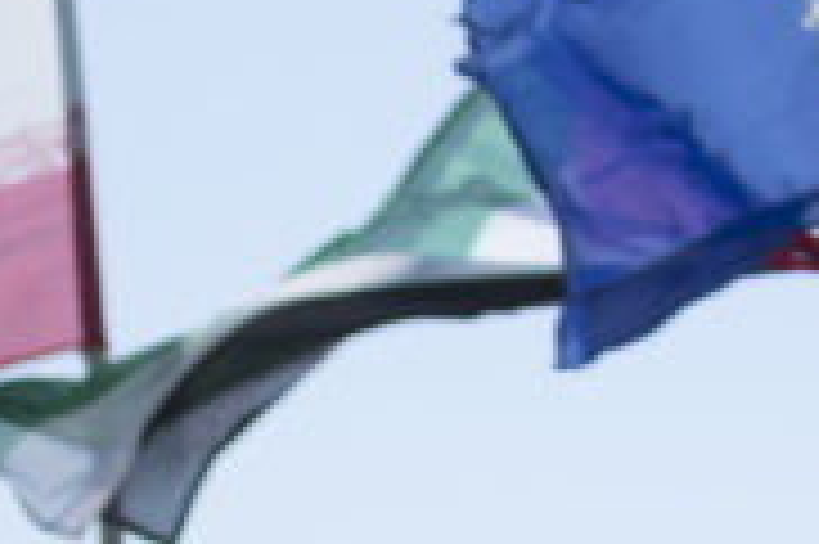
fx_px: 4478
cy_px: -438
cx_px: 1323
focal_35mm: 197
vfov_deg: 6.8
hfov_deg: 10.0
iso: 200
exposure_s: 1/12800
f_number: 1.4
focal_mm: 23
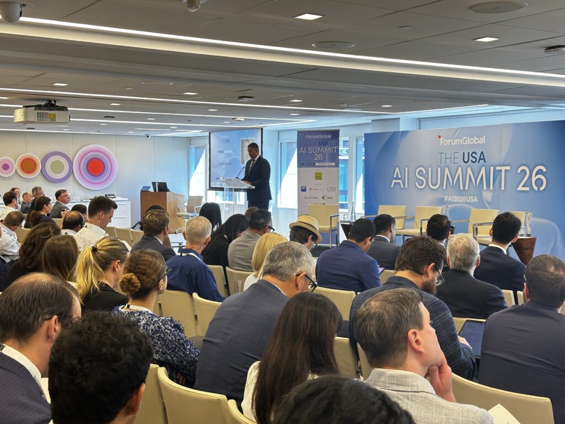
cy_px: 212
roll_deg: +0.5
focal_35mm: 48
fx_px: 783
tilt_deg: -3.2
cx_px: 282
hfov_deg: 39.7
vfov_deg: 30.3
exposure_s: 1/60
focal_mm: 6.86
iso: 125
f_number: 1.78
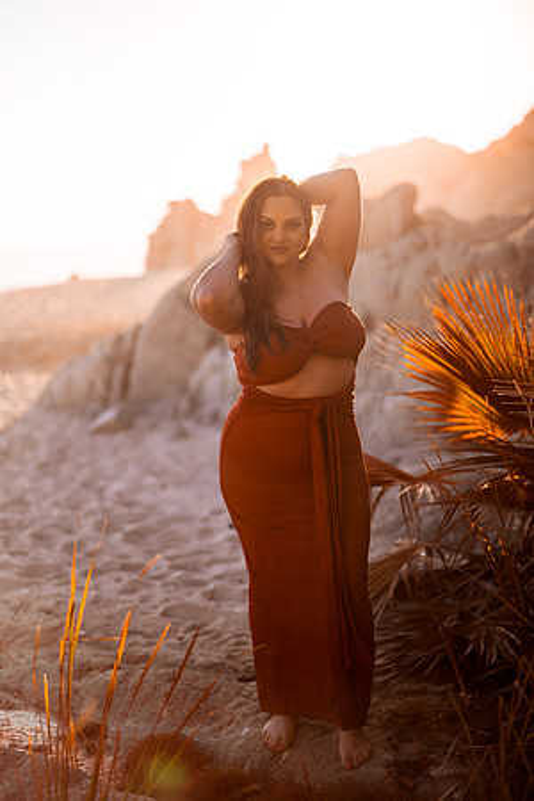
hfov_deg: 23.4
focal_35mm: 58
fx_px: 1290
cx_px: 267
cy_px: 400
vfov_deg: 34.5
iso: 100
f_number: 1.4
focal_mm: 58
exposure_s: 1/8000
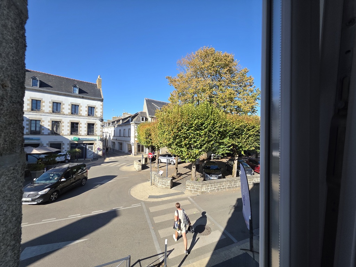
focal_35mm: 13
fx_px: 134
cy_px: 134
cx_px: 178
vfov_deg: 89.9
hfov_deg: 106.2
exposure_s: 1/2000
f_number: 1.9
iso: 100
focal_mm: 2.2
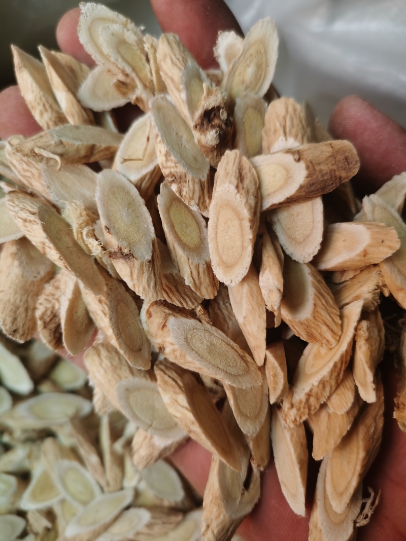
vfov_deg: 65.3
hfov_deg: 51.3
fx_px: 422
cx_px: 203
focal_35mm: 27
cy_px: 270
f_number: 1.8
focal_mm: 5.58
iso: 80
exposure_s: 1/90
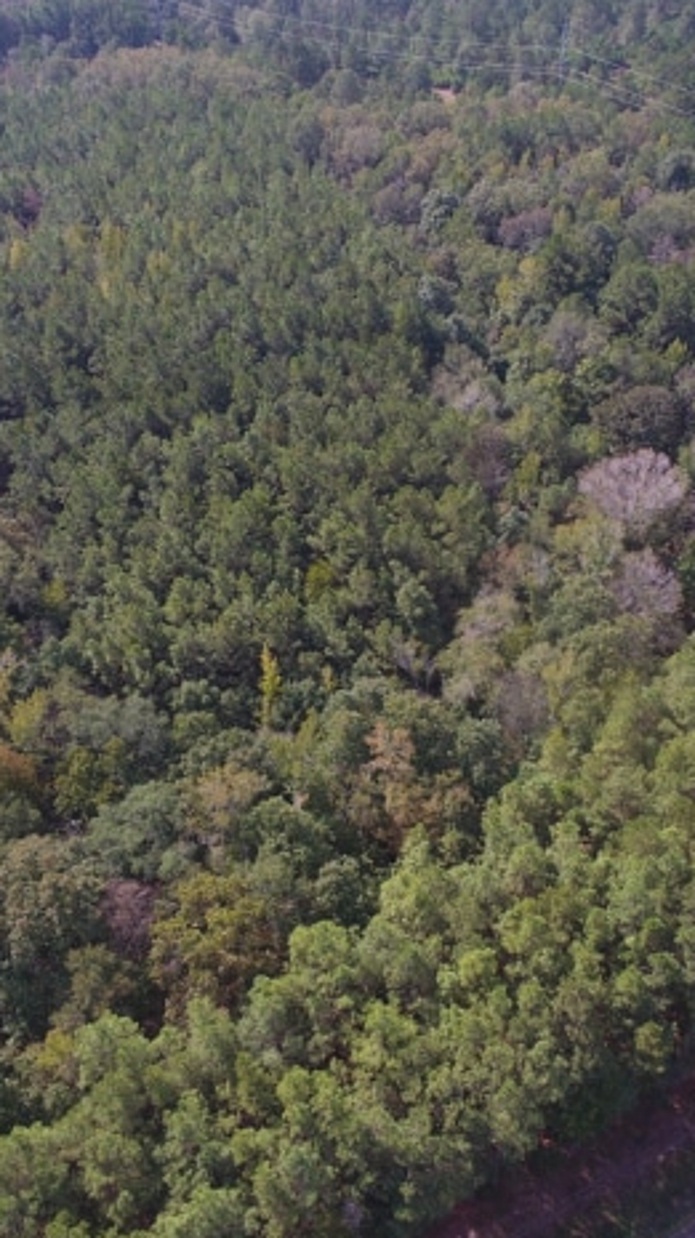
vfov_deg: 64.3
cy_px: 618
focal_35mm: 30
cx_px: 418
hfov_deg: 38.7
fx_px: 984
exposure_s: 1/358
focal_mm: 3.61
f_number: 2.8
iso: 100
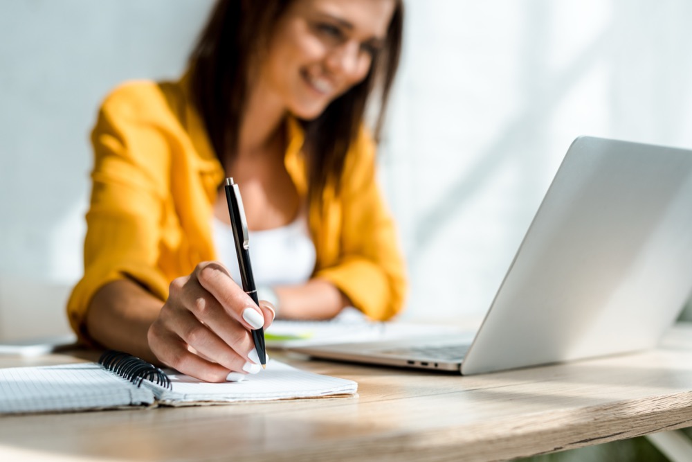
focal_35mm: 50
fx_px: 961
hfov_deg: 39.6
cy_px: 231
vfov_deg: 27.0
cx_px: 346
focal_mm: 50
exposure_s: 1/800
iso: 100
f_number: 3.2
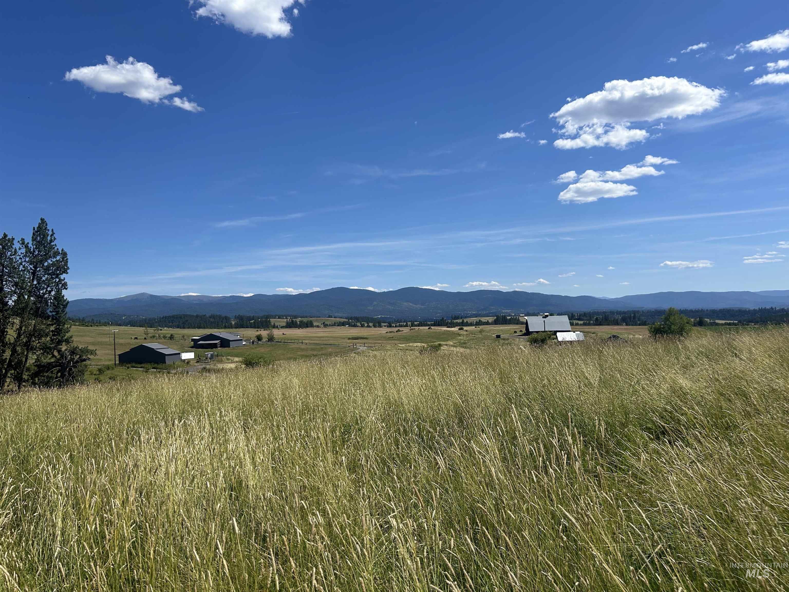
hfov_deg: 67.3
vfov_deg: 53.1
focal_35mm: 26
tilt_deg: +0.6
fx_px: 593
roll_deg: +1.9
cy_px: 296
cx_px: 394
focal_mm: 5.7
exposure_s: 1/6211
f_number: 1.5
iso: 50
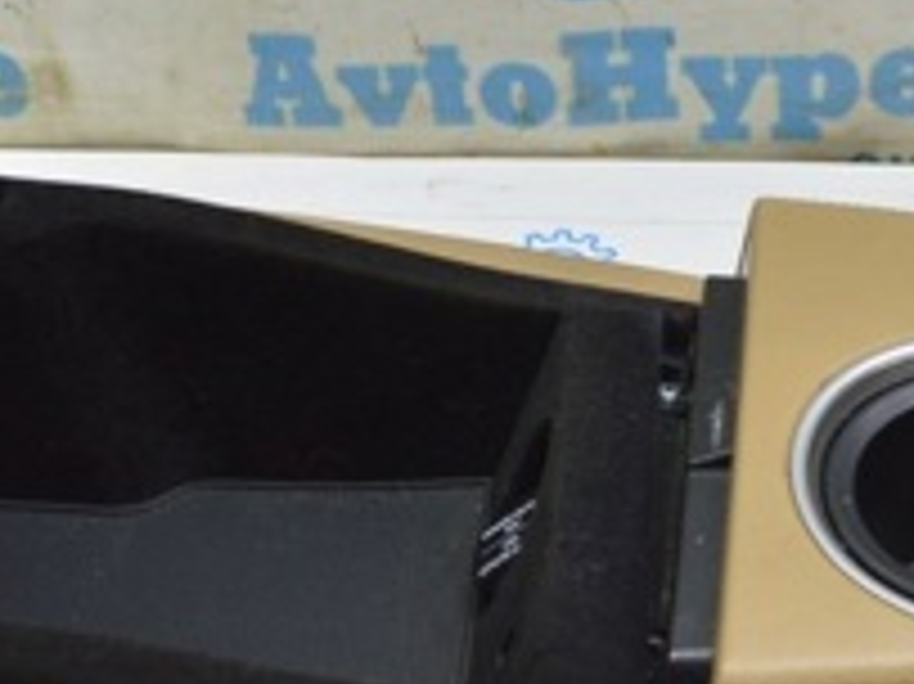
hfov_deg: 21.5
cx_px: 428
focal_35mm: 91
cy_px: 173
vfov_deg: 16.1
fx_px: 2401
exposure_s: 1/20
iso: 400
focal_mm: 20
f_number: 5.6
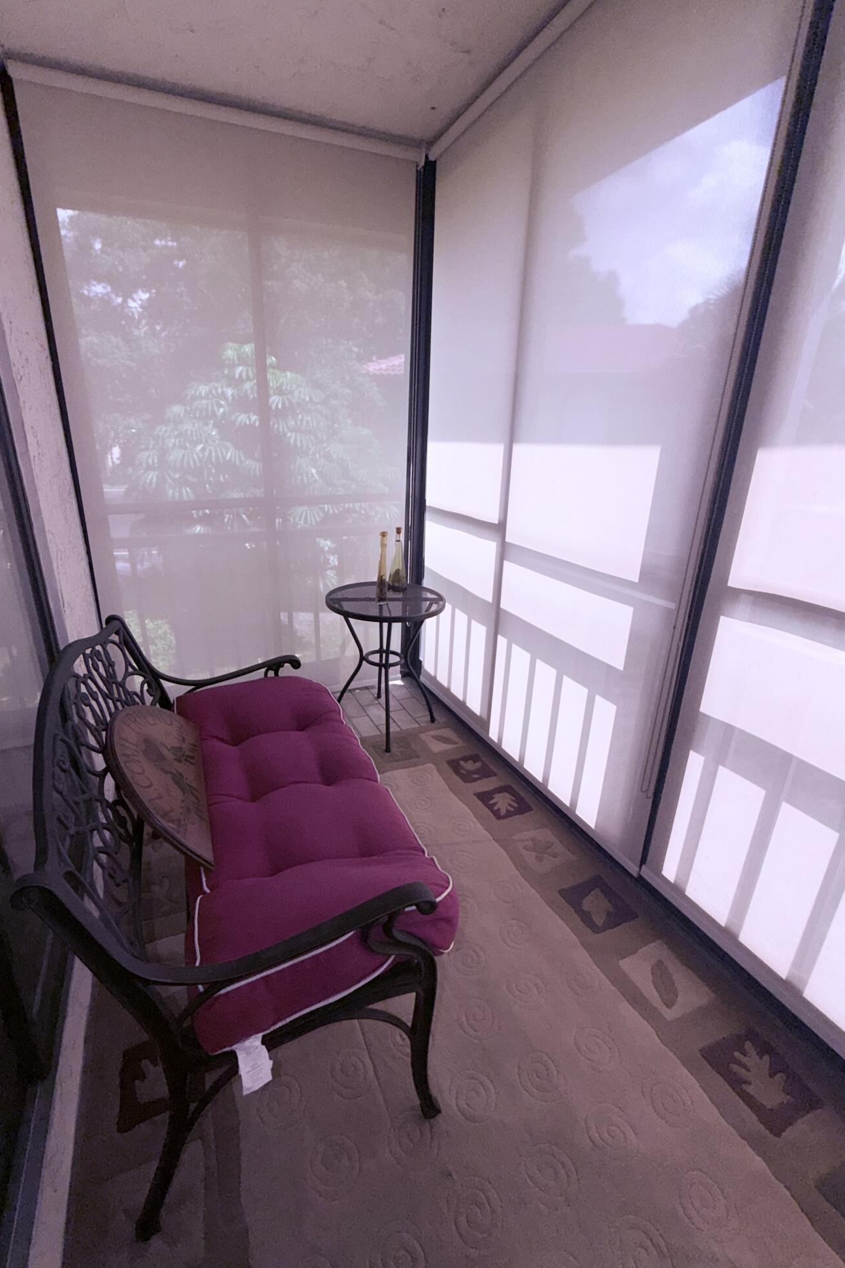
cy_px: 619
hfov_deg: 76.9
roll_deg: +1.1
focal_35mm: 15
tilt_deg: -19.9
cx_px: 361
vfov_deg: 100.4
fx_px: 528
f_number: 2.2
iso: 40
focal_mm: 2.22
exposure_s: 1/121
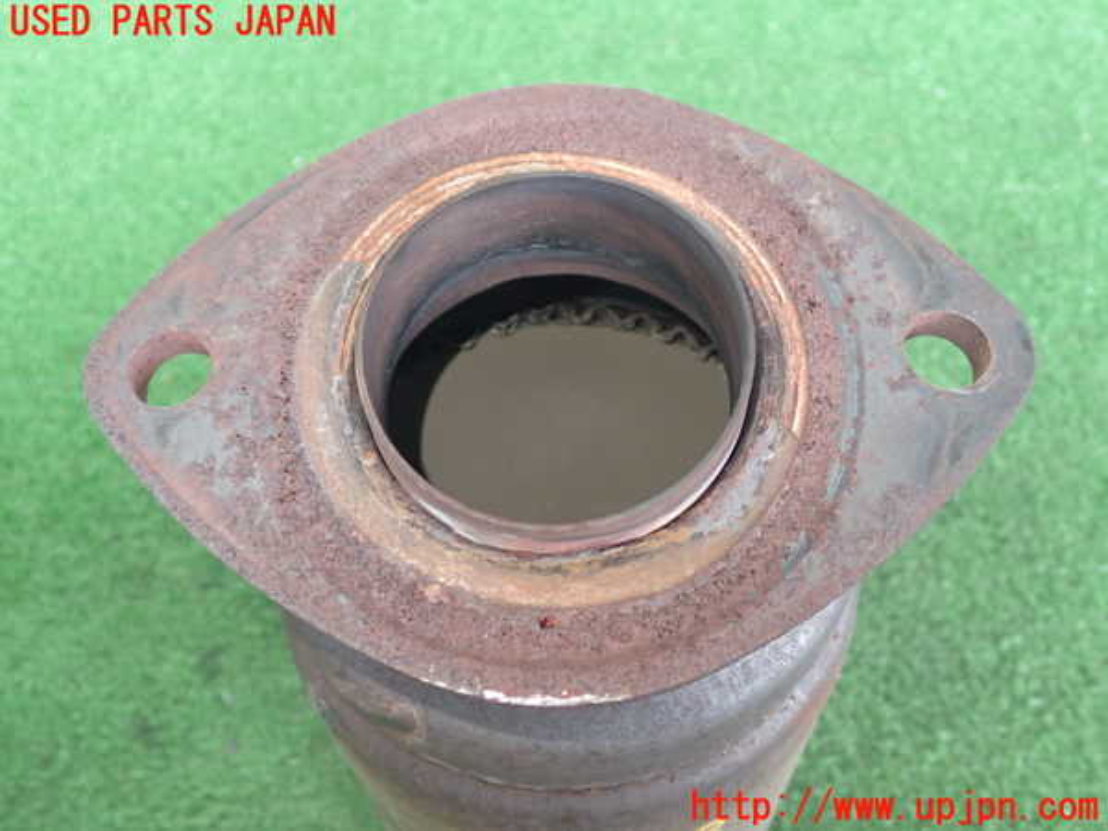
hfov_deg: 51.4
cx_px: 554
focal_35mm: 36
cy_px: 416
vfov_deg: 39.7
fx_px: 1152
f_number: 2.5
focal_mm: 6.37
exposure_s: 1/40
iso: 400
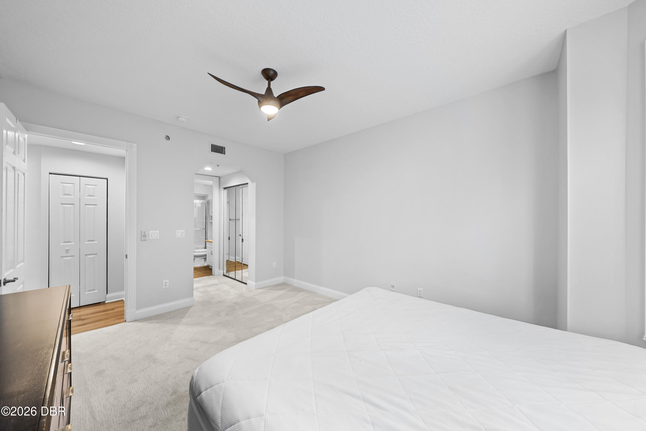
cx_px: 323
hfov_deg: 112.6
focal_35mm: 12
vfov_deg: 90.0
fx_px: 215
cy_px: 216
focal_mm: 12
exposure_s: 2.5
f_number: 9
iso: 100
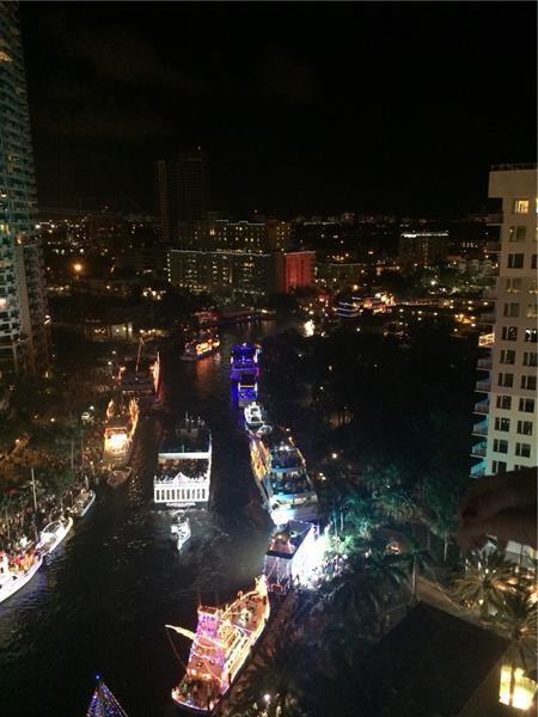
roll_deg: +0.7
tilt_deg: -12.1
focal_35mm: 29
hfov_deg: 48.2
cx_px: 269
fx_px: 601
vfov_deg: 61.7
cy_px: 358
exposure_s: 1/15
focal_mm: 4.15
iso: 320
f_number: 2.2
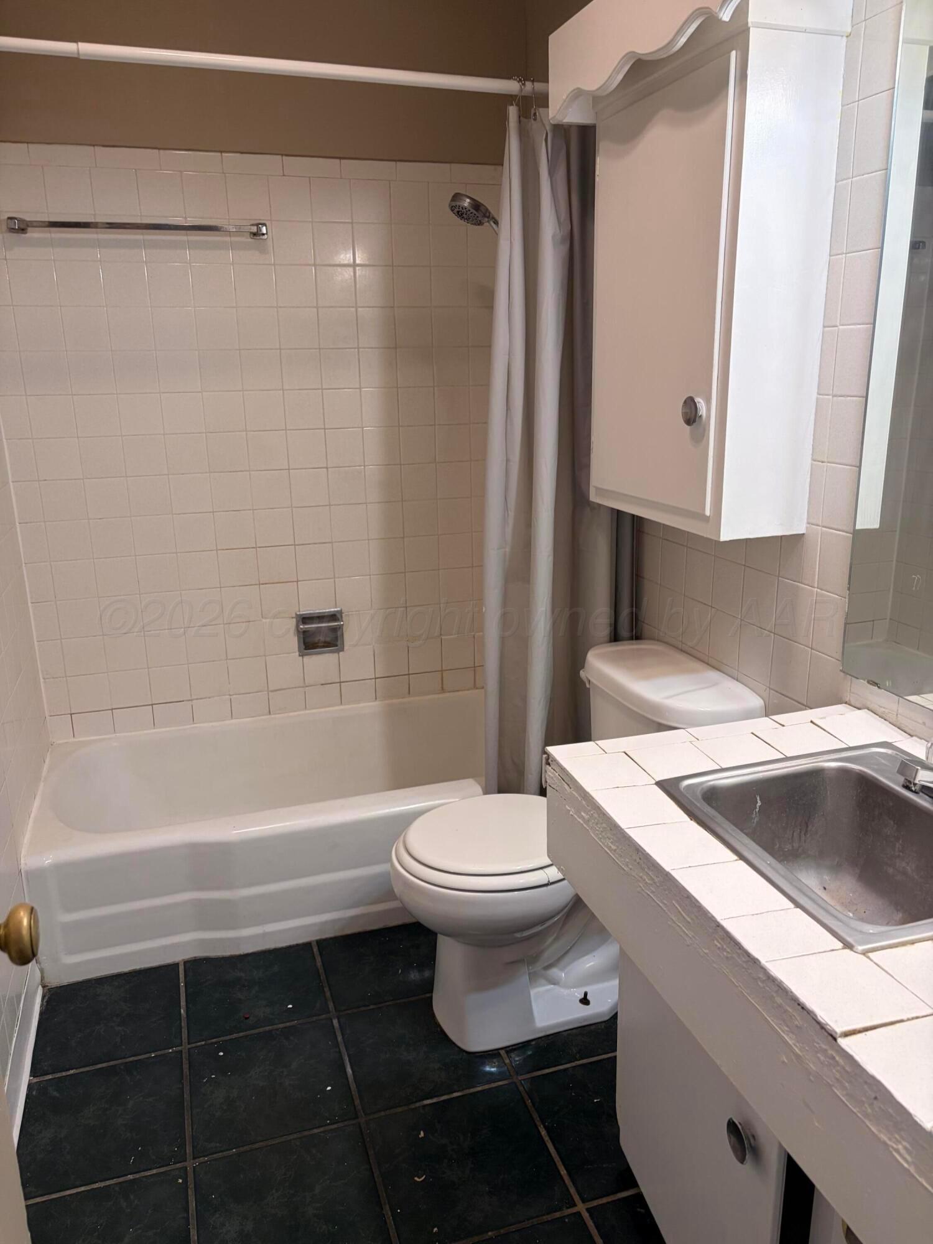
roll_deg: +1.0
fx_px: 934
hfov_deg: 53.1
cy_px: 622
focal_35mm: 26
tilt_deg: -15.8
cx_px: 466
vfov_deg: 67.3
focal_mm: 5.96
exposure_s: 1/120
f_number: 1.6
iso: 100
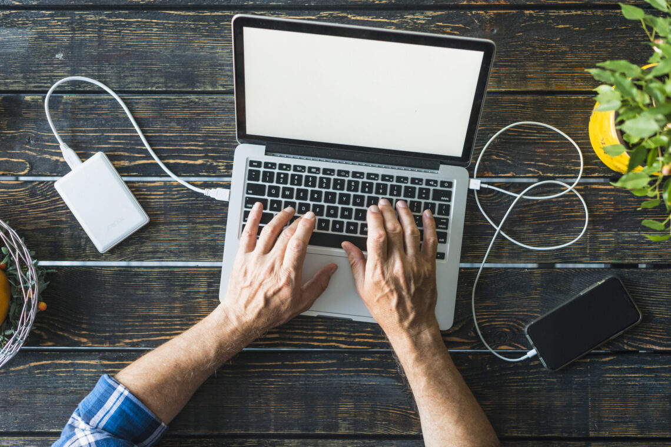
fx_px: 932
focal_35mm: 50
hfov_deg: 39.6
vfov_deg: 27.0
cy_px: 224
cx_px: 336
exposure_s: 1/100
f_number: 2.8
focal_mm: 50
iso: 320
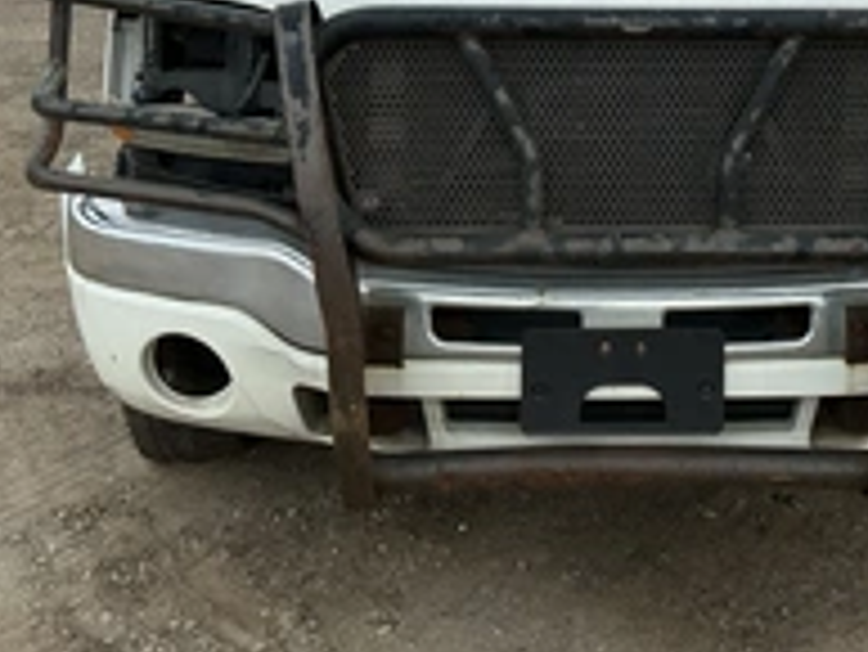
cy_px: 4
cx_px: 643
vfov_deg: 24.2
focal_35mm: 58
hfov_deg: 32.6
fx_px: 1455
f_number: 1.8
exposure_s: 1/1279
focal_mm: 3
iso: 25
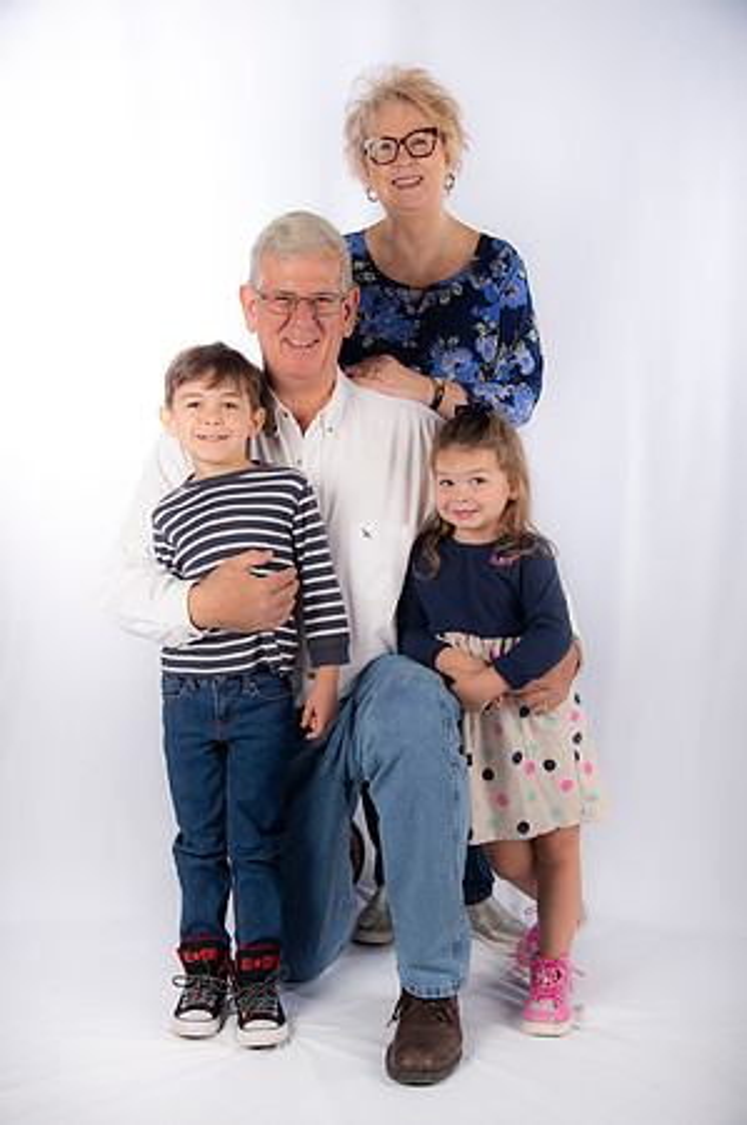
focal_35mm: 48
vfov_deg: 41.2
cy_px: 562
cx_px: 374
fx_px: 1497
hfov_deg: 28.0
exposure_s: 1/200
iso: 100
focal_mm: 48
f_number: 5.6
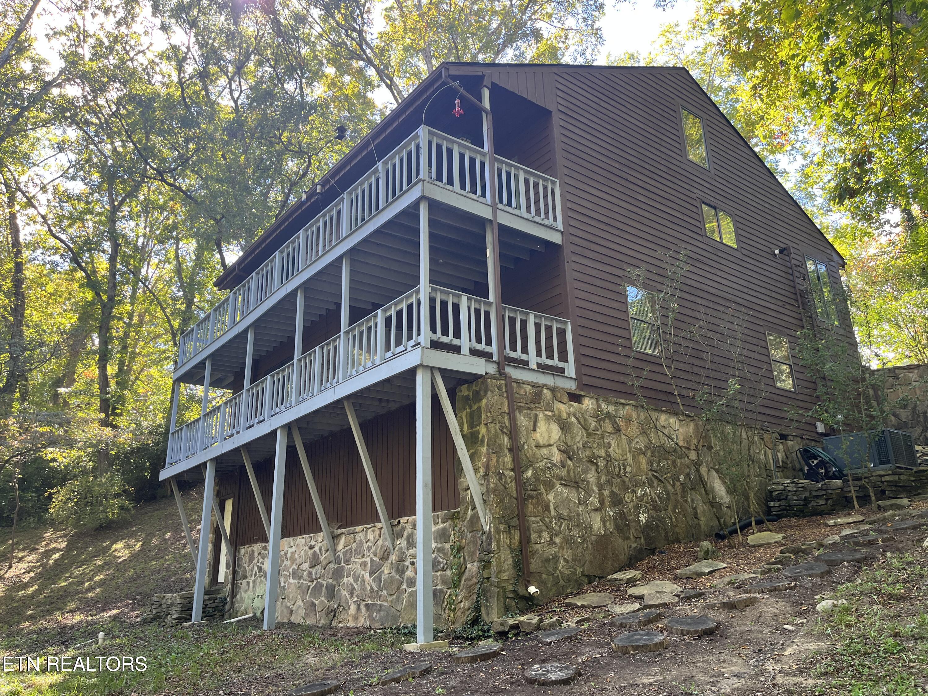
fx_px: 697
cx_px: 464
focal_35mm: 26
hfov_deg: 67.3
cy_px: 348
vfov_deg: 53.1
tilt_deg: +20.6
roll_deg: +2.3
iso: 64
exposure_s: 1/148
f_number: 1.6
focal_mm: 5.1
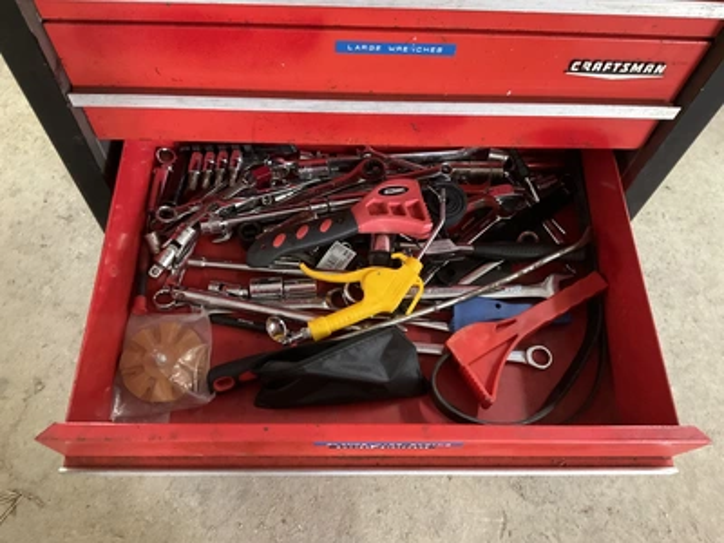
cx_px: 362
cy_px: 272
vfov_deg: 48.2
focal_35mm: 29
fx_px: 607
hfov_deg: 61.7
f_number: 1.8
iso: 320
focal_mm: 3
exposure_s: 1/30
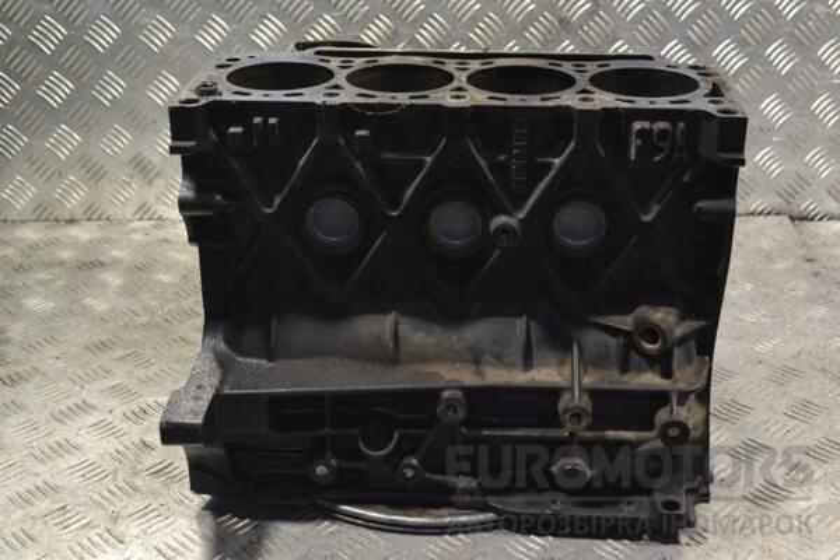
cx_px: 420
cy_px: 280
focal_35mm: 51
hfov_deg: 38.9
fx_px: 1190
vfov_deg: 26.5
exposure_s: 1/200
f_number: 7.1
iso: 3200
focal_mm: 34
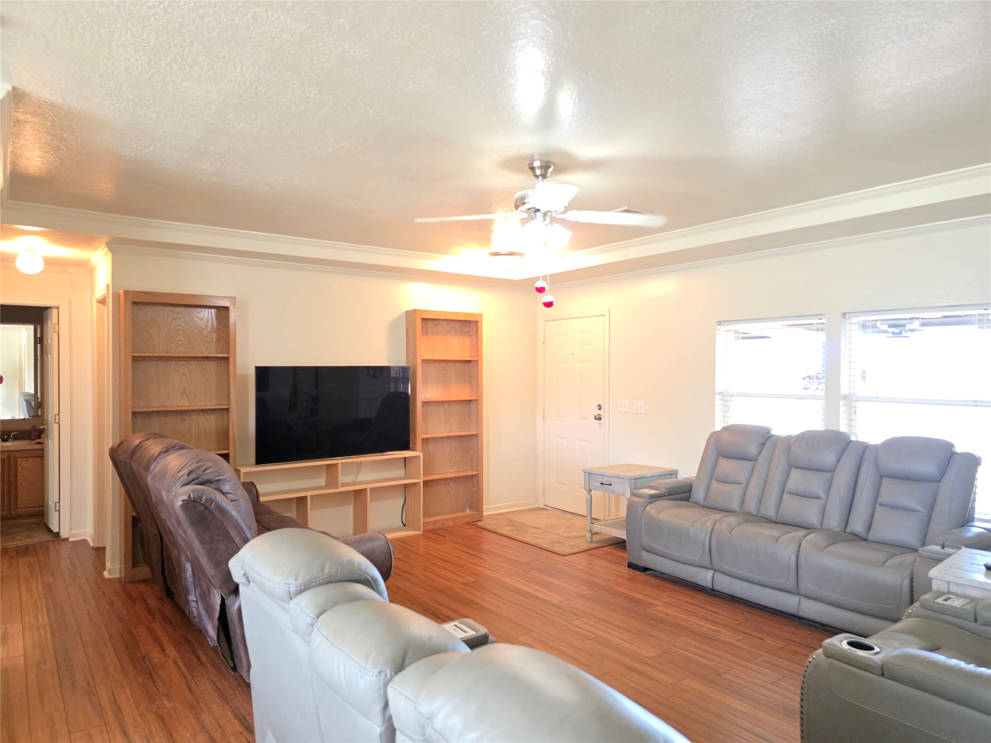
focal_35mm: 23
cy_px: 372
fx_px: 658
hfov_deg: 73.9
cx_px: 496
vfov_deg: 58.9
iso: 1000
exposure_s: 1/120
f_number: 1.7
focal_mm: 6.3
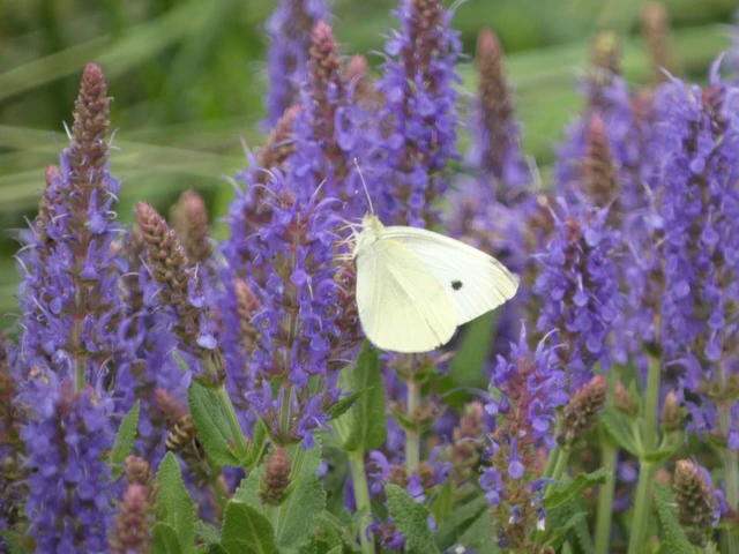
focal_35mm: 1060
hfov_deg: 1.9
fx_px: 22629
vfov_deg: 1.4
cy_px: 277
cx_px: 370
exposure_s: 1/125
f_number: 5.7
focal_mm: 189.9
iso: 125
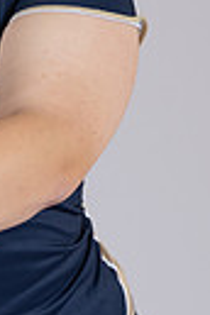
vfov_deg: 3.6
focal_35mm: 576
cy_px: 0
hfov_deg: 2.4
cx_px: -120
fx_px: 5040
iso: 250
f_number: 6.3
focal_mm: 165
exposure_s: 1/200
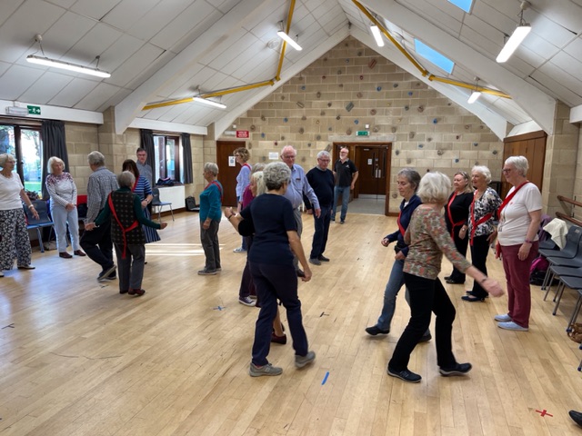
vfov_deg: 53.1
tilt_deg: -4.6
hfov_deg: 67.3
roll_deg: -0.5
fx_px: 437
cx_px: 291
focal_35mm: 26
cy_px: 218
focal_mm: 5.1
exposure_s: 1/100
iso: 100
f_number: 1.6
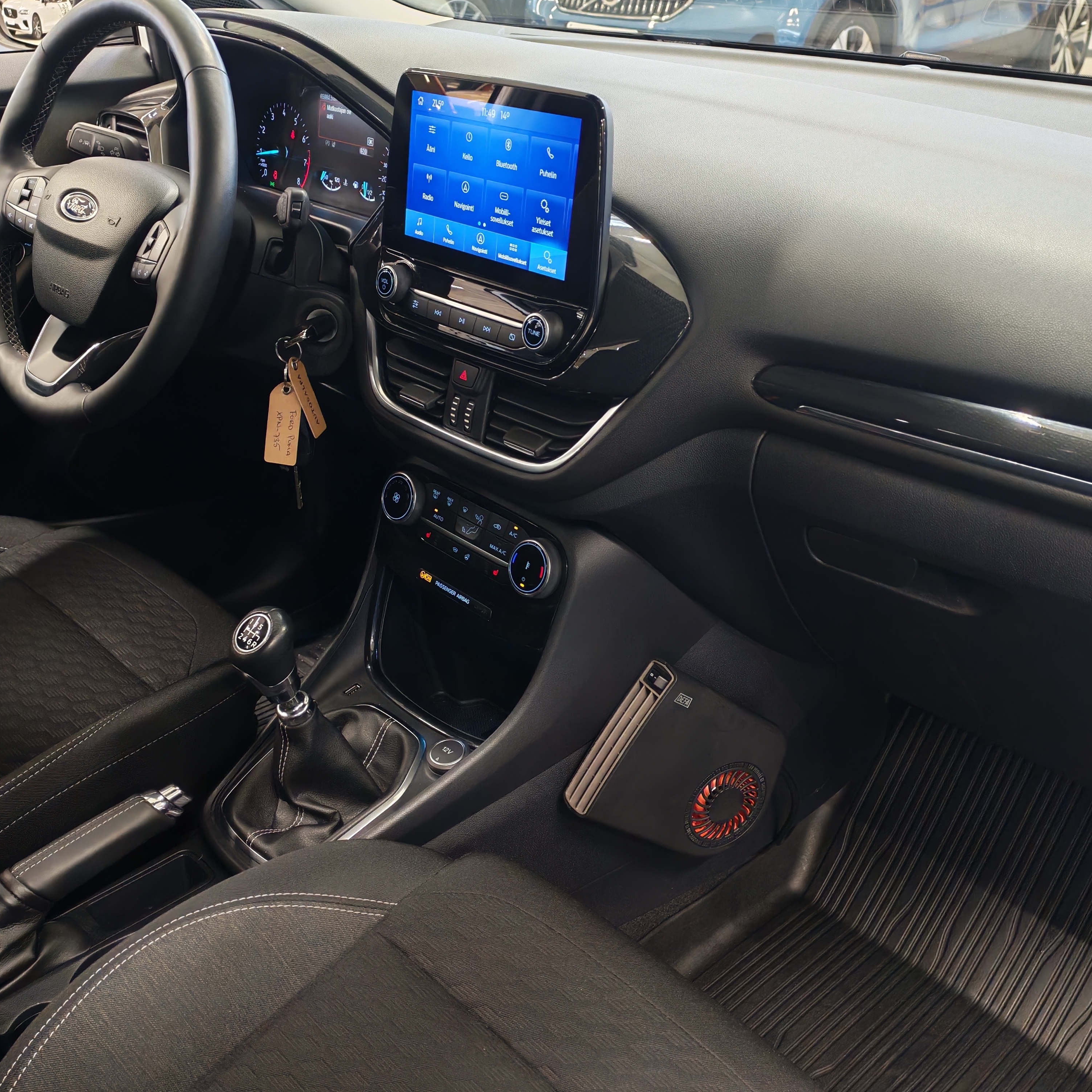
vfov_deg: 46.0
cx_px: 470
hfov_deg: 45.9
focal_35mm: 36
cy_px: 539
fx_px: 1285
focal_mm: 6.12
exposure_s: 1/50
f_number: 1.9
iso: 1000
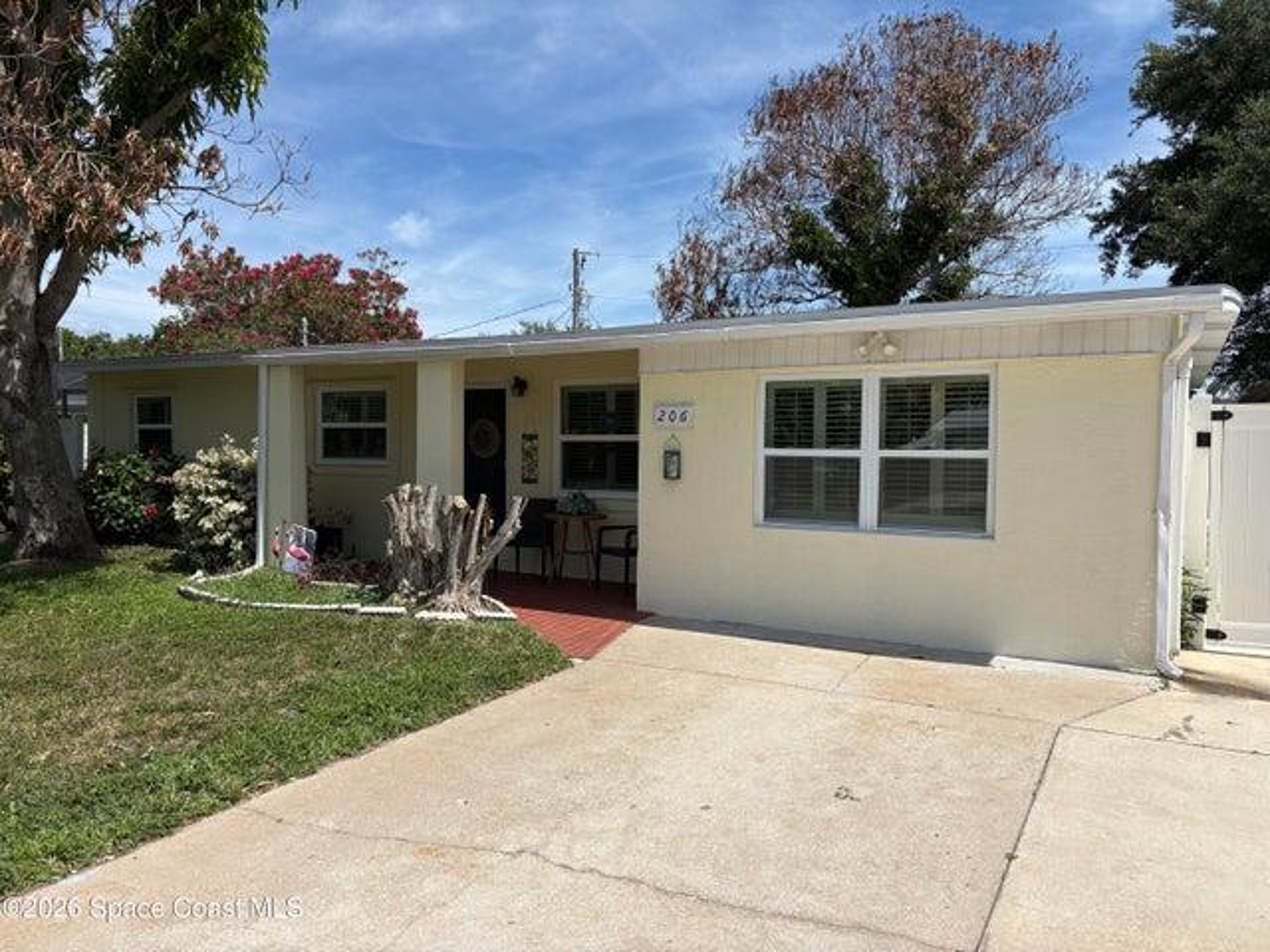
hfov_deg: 67.3
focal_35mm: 26
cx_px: 635
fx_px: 954
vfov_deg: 53.1
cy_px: 476
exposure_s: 1/5348
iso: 50
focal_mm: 5.96
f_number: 1.6
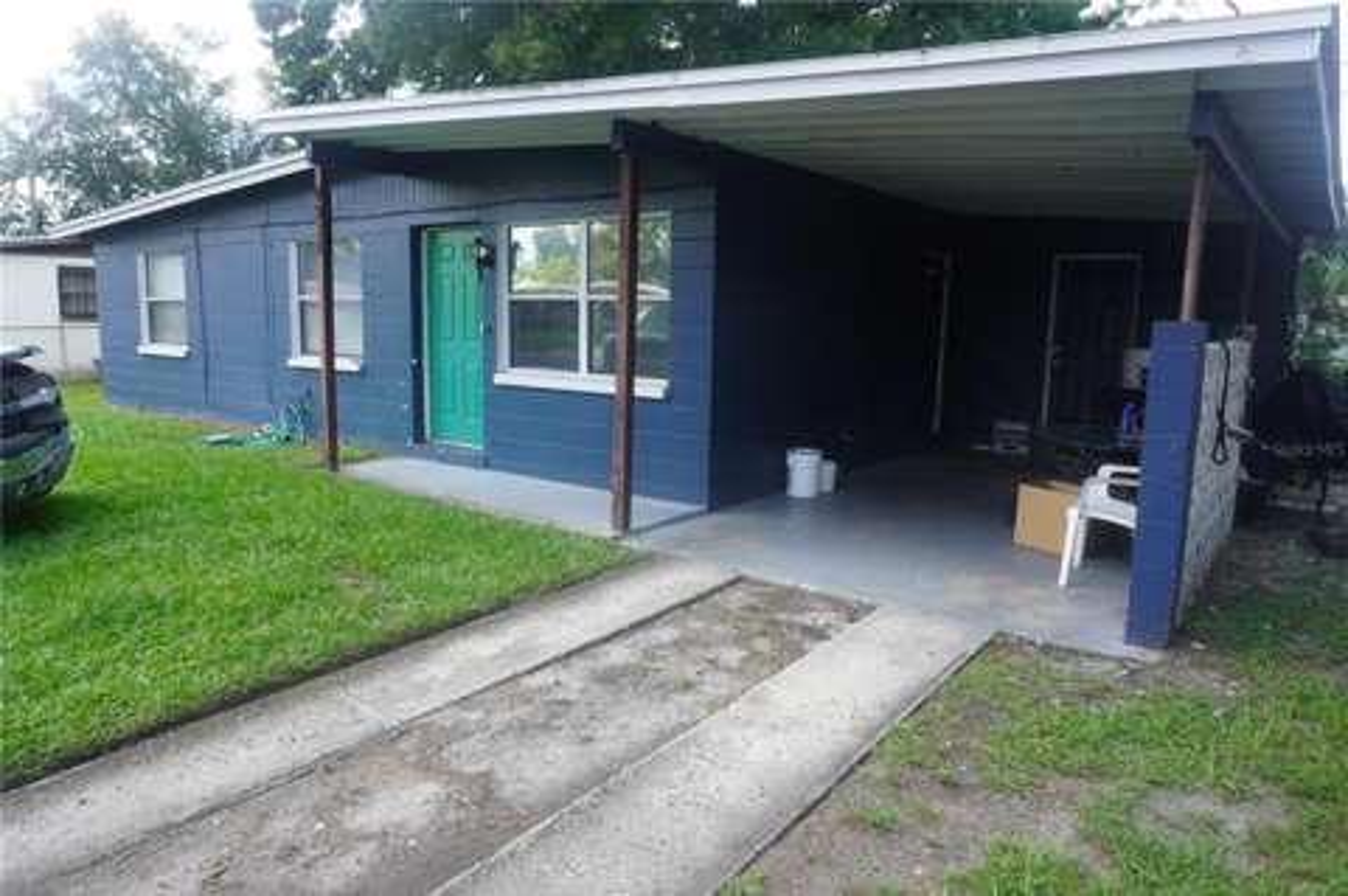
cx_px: 674
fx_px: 954
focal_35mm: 26
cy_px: 448
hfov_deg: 70.5
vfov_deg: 50.3
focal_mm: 17
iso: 100
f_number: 5.6
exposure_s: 1/100
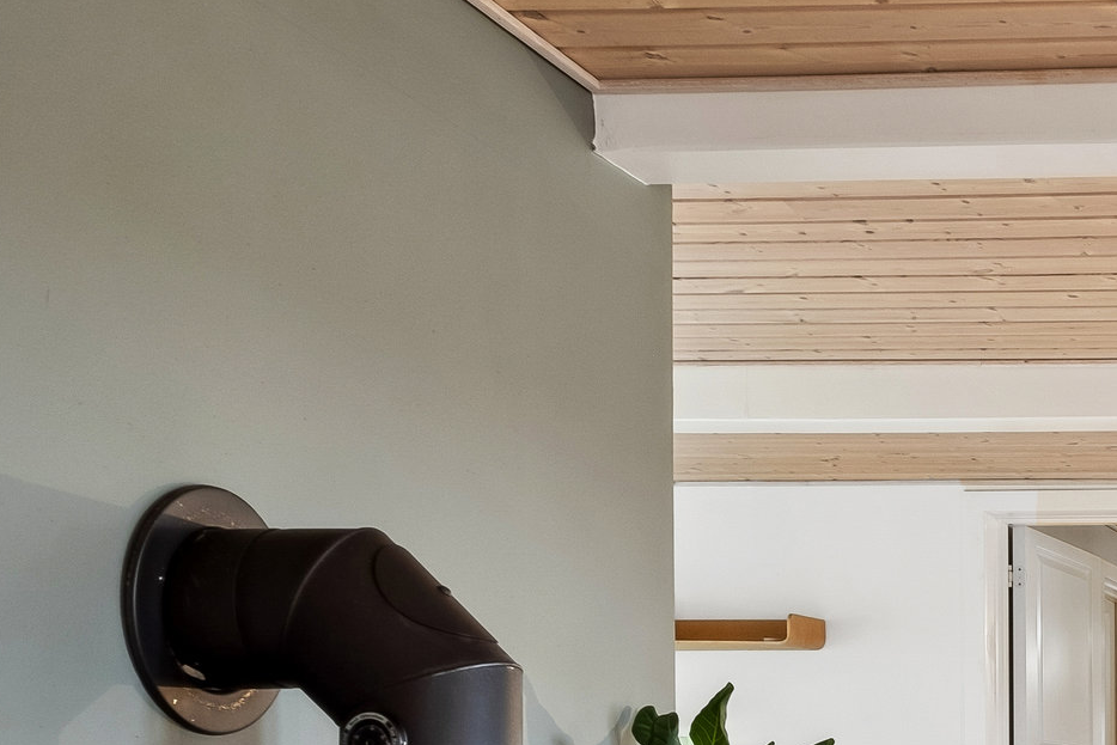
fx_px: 1893
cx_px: 1585
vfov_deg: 20.7
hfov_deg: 26.1
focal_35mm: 61
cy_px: 903
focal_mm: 12.6
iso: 200
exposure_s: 1/2
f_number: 8
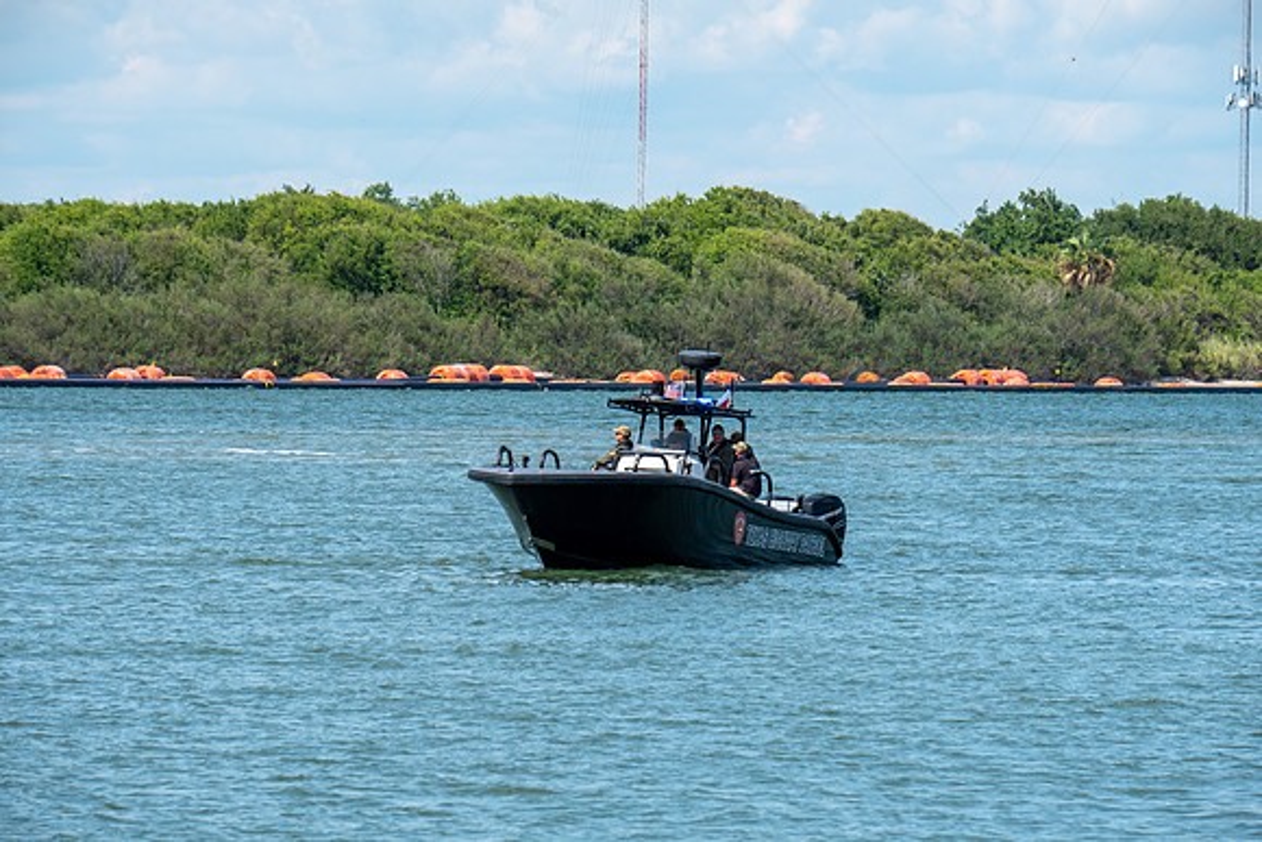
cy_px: 421
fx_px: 10519
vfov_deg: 4.6
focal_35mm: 300
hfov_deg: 6.9
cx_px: 631
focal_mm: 200
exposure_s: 1/280
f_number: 9
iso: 200
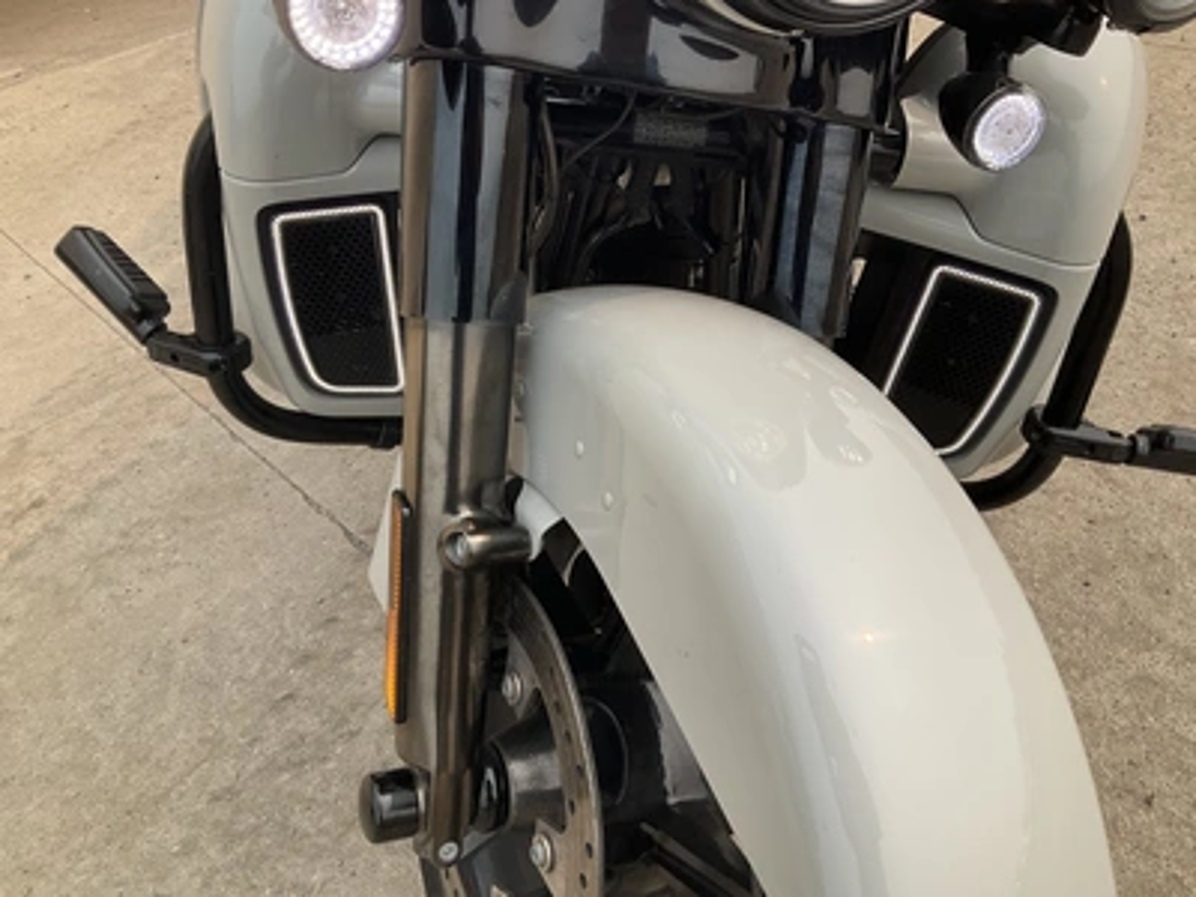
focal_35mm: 29
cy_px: 448
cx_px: 598
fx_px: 1002
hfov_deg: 61.7
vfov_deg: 48.2
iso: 25
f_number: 1.8
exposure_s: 1/898
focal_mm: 3
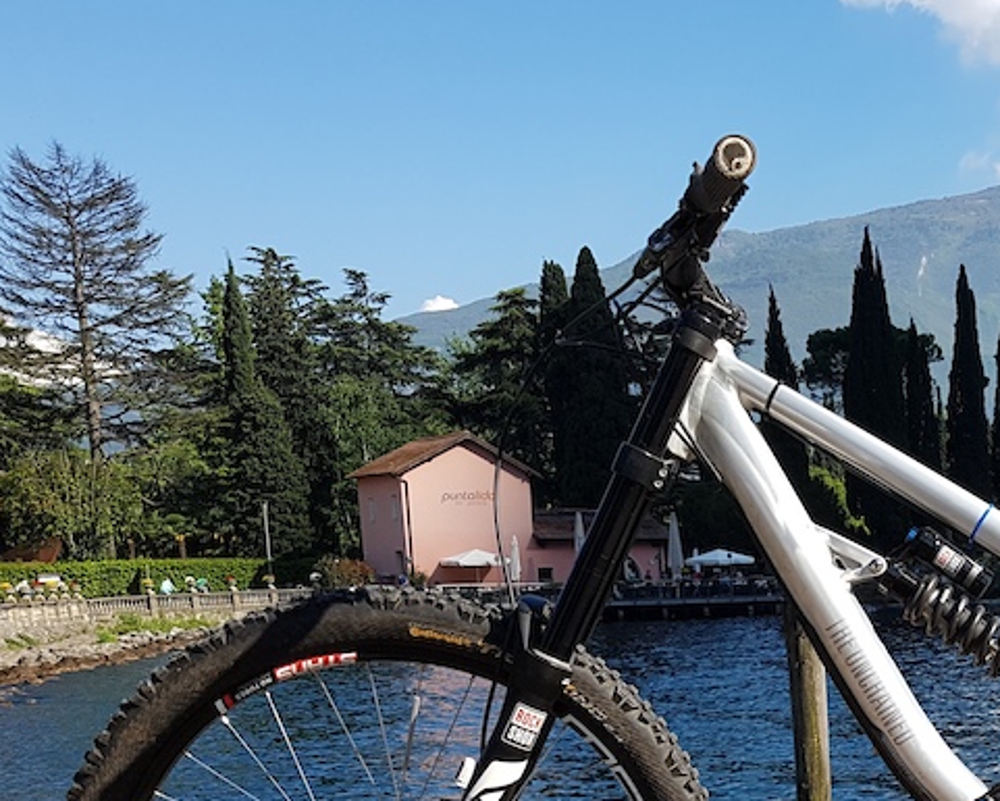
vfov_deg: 26.8
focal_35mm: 54
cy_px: 768
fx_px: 1599
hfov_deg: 32.4
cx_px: 960
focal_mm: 4.2
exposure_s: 1/1612
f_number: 1.7
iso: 50
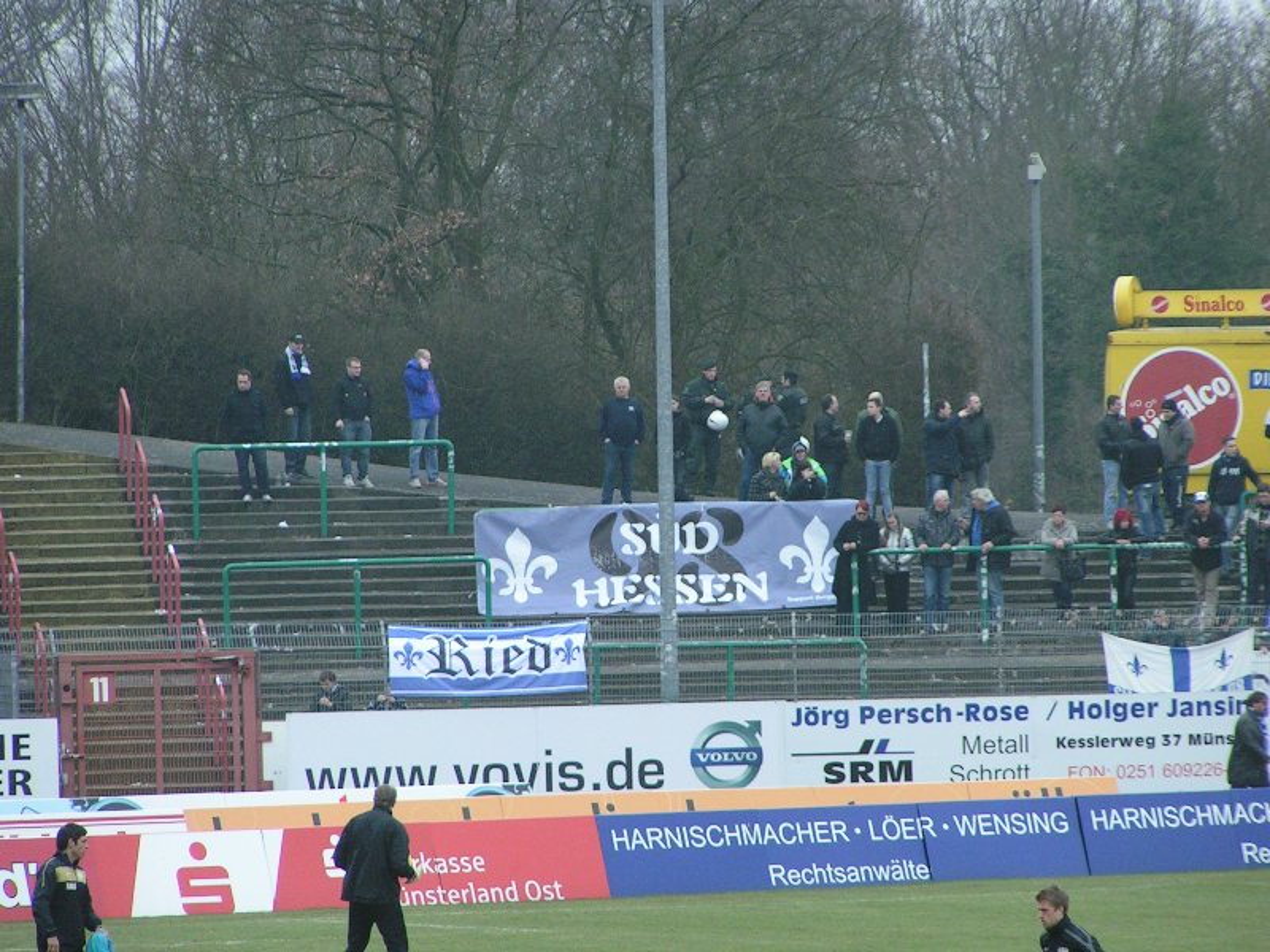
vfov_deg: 4.6
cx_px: 635
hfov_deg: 6.1
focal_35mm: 326
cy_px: 476
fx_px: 11960
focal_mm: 49.8
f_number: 3.5
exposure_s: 1/400
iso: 125
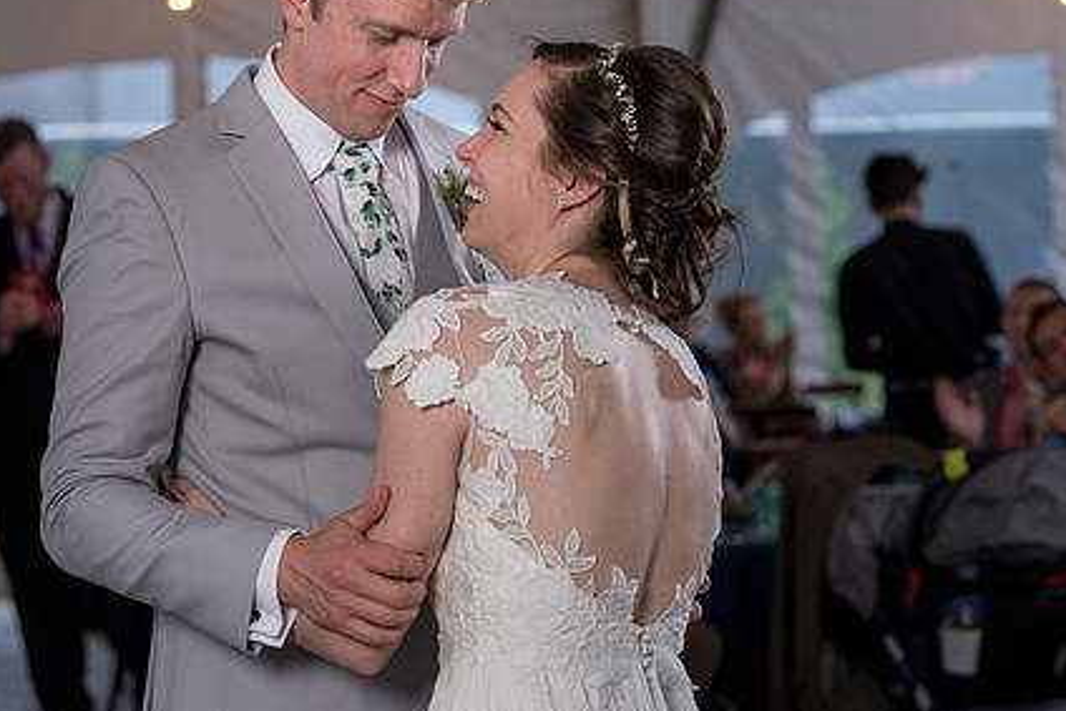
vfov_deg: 12.4
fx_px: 3258
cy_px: 245
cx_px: 355
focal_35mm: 110
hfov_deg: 18.5
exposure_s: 1/200
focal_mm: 72
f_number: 4
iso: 1600
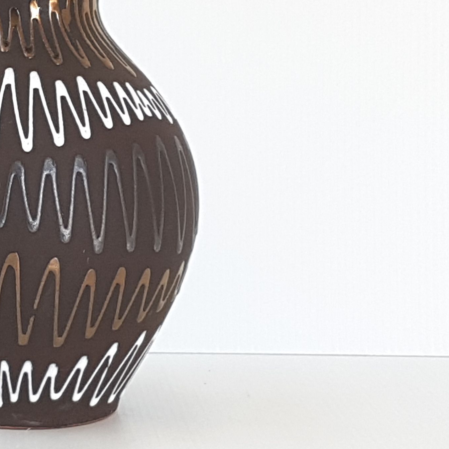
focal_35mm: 49
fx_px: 719
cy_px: 103
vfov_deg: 33.9
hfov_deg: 31.6
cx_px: -17
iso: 50
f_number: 1.7
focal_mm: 4.2
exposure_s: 1/159
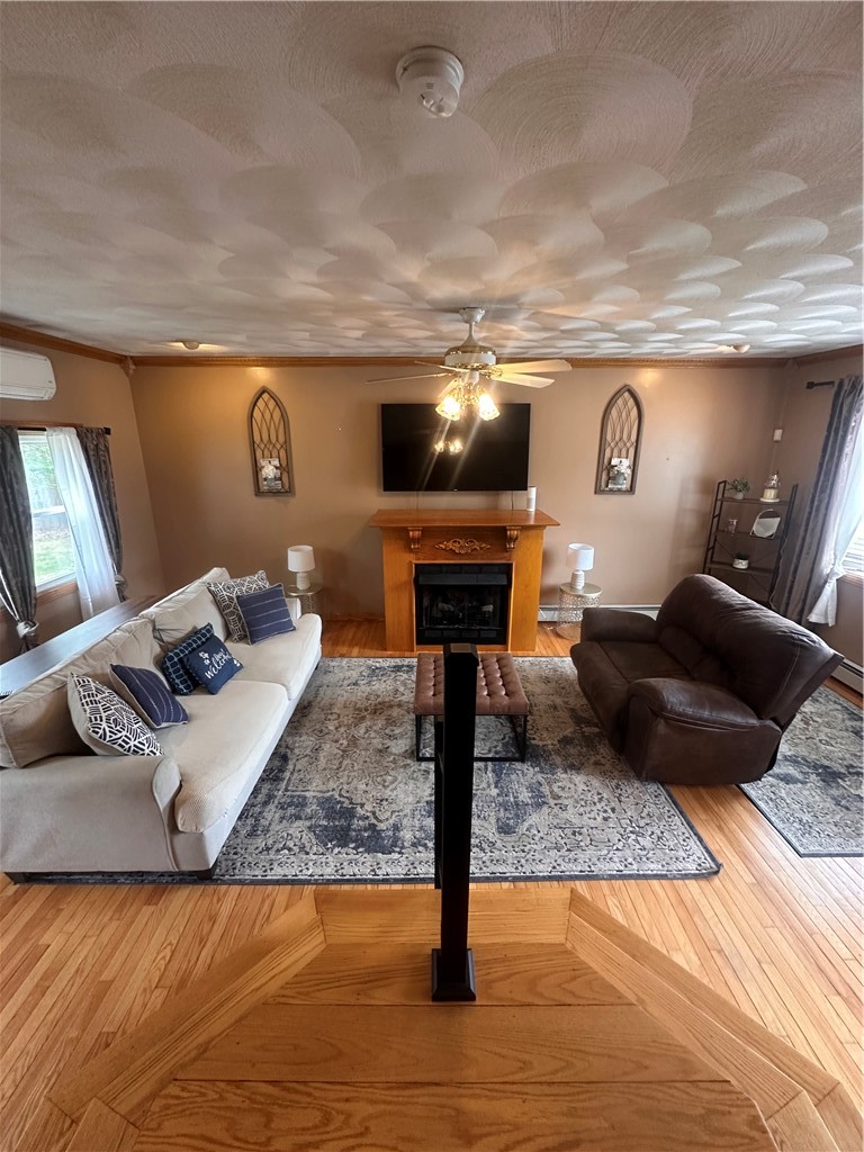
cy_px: 576
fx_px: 466
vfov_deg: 102.1
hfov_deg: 85.7
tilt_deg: -17.6
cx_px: 432
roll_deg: -0.7
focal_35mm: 14
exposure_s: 1/60
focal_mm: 2.22
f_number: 2.2
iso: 320
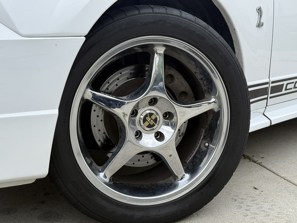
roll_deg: +0.1
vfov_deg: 30.3
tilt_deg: -12.7
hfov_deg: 39.7
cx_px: 148
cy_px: 112
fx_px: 412
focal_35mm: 48
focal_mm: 6.76
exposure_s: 1/1330
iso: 100
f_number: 1.78
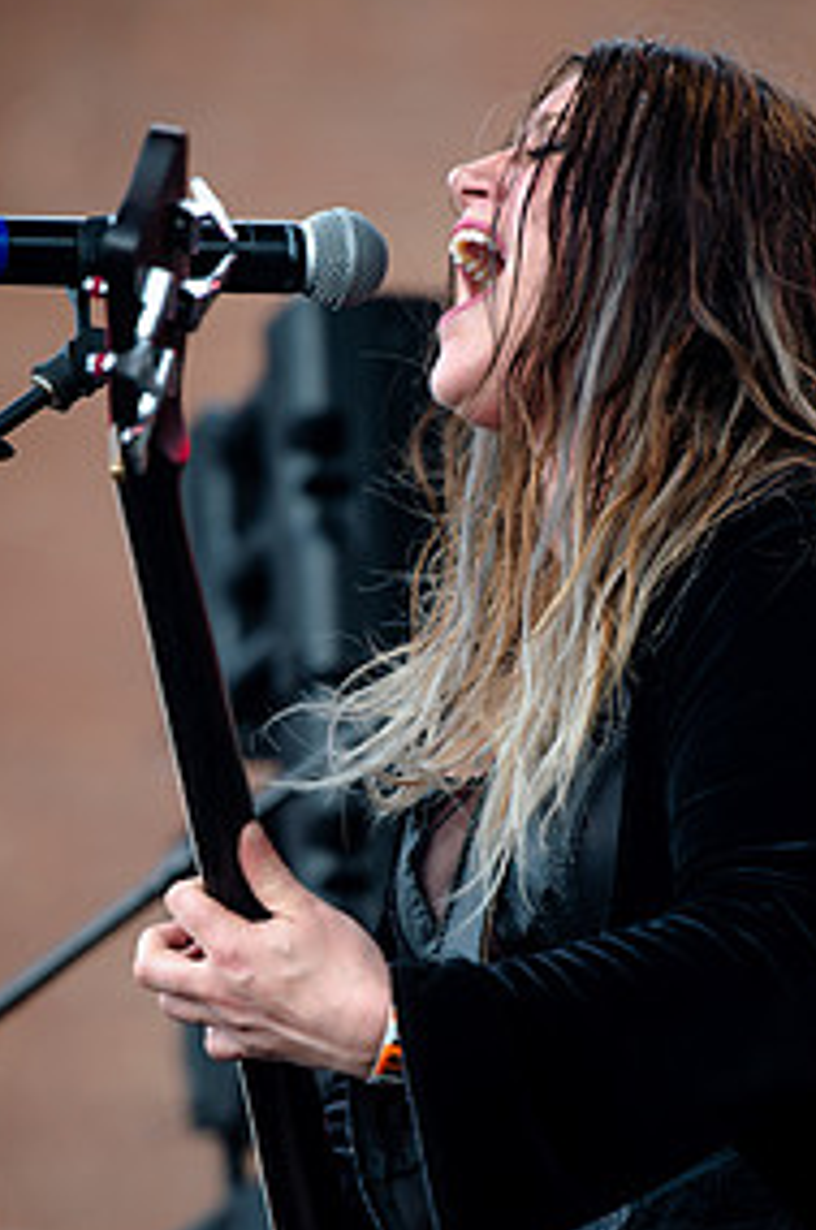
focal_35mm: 300
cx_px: 486
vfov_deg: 6.9
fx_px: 10237
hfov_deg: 4.6
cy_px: 764
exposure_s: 1/640
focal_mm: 190
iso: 200
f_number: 4
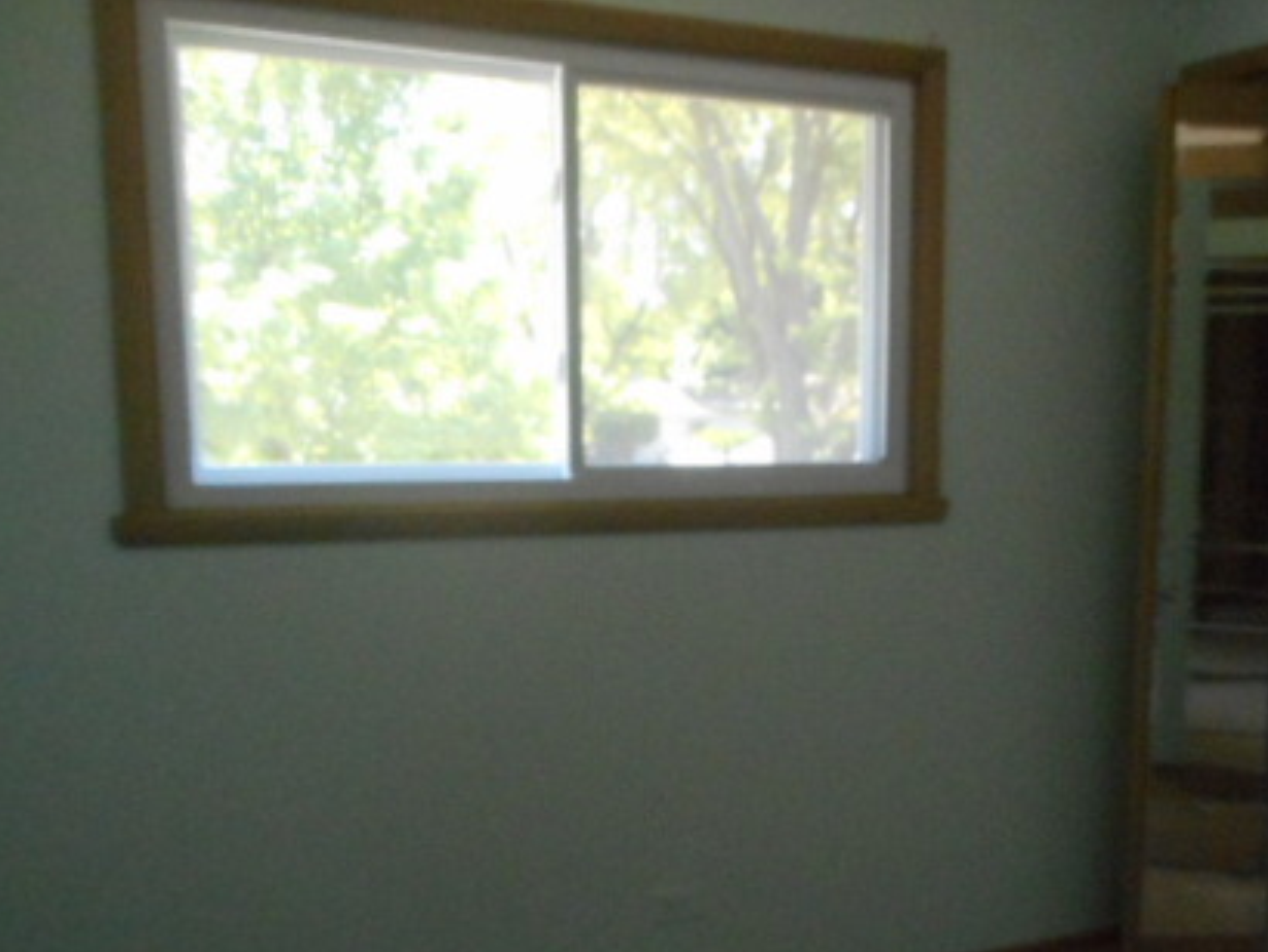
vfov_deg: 36.6
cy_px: 615
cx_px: 841
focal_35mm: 39
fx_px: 1429
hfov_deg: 47.1
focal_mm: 4.5
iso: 800
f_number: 3.7
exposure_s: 1/160
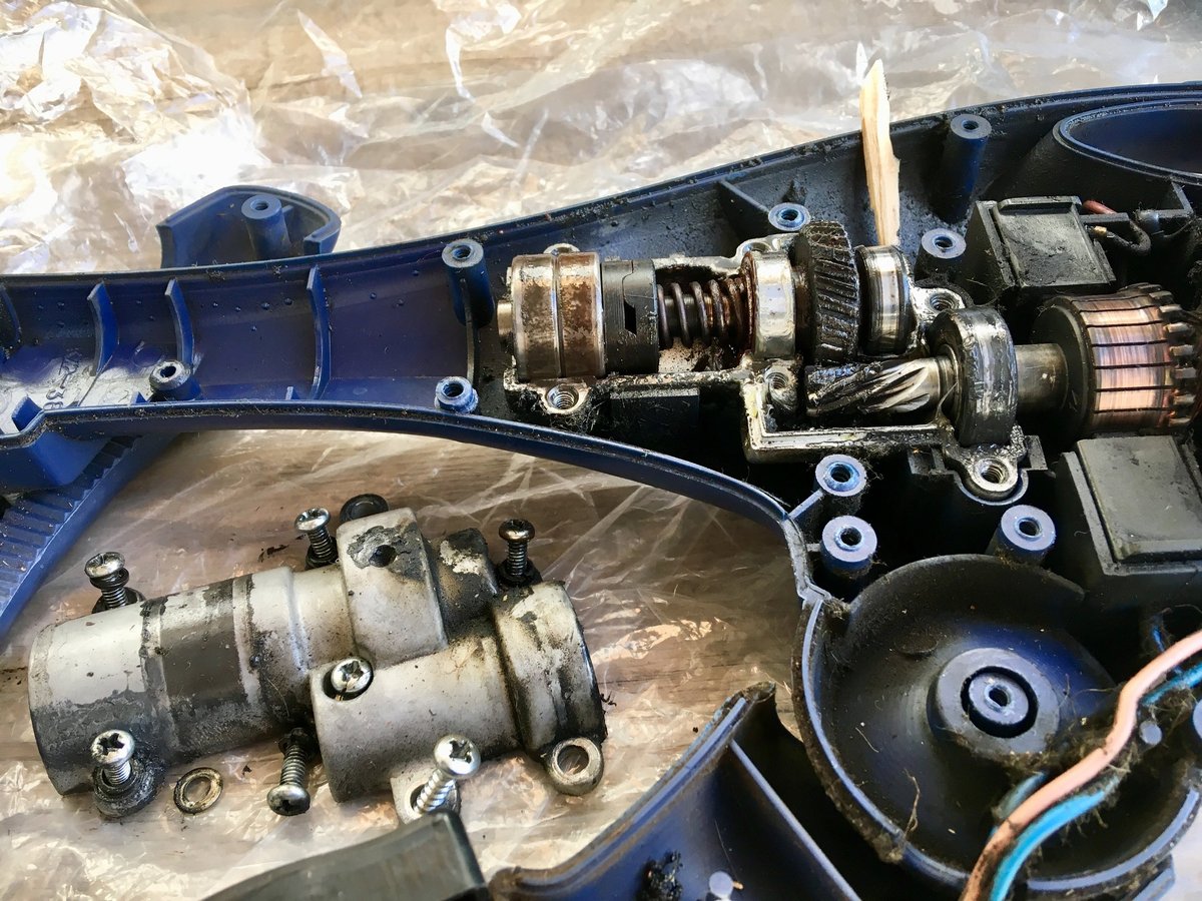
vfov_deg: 48.2
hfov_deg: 61.7
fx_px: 1007
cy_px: 450
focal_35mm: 29
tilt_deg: -50.5
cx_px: 601
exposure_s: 1/33
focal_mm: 4.15
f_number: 2.2
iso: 25
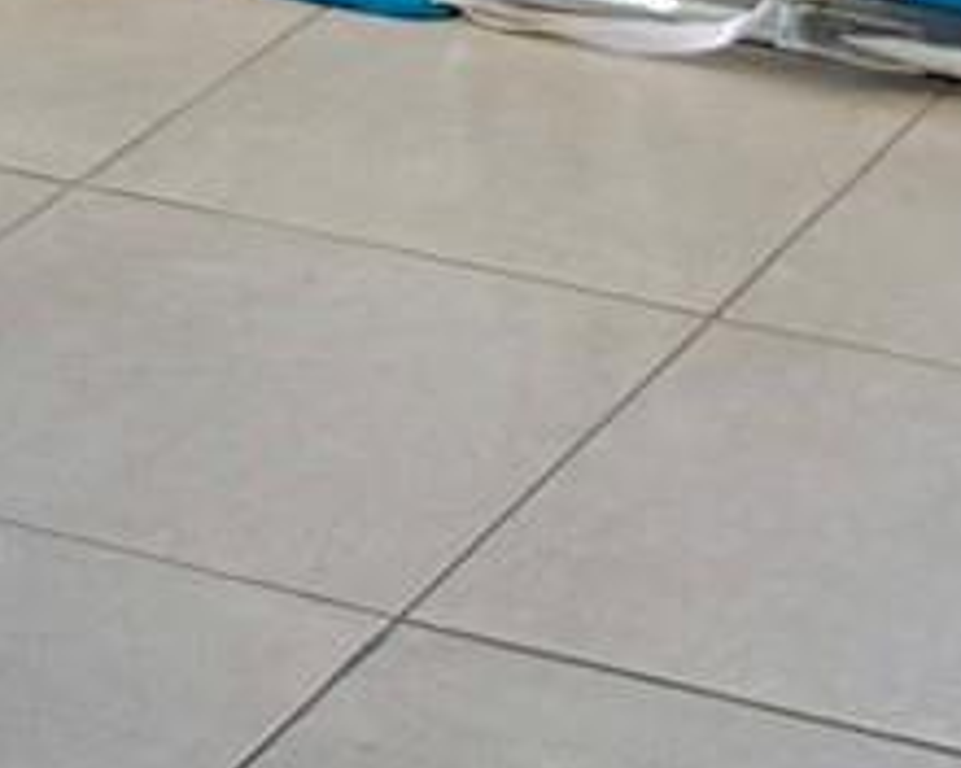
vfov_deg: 8.0
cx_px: 192
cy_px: -1427
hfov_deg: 11.3
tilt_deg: -3.2
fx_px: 4835
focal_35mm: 170
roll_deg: +0.0
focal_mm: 6.76
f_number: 1.78
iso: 100
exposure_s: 1/813
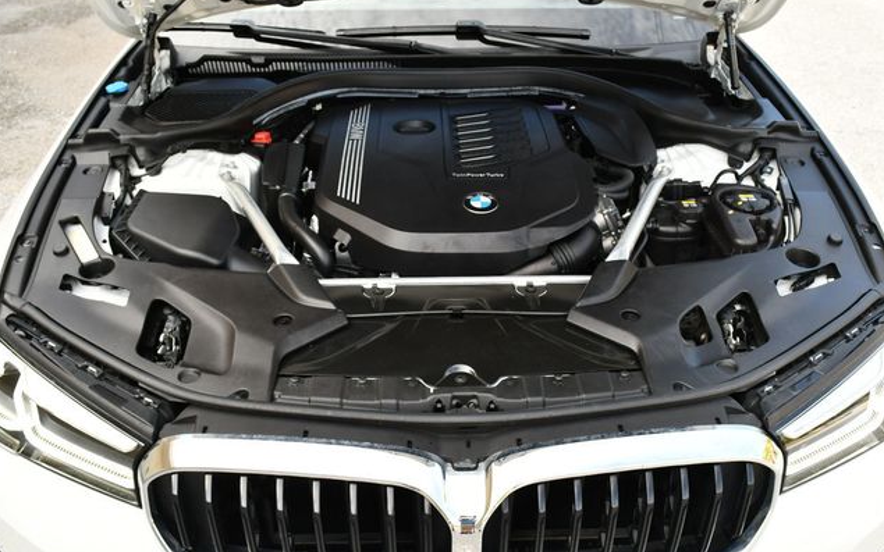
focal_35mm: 37
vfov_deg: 34.4
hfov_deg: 52.7
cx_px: 441
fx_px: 891
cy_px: 284
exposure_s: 1/250
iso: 400
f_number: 5.6
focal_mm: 18
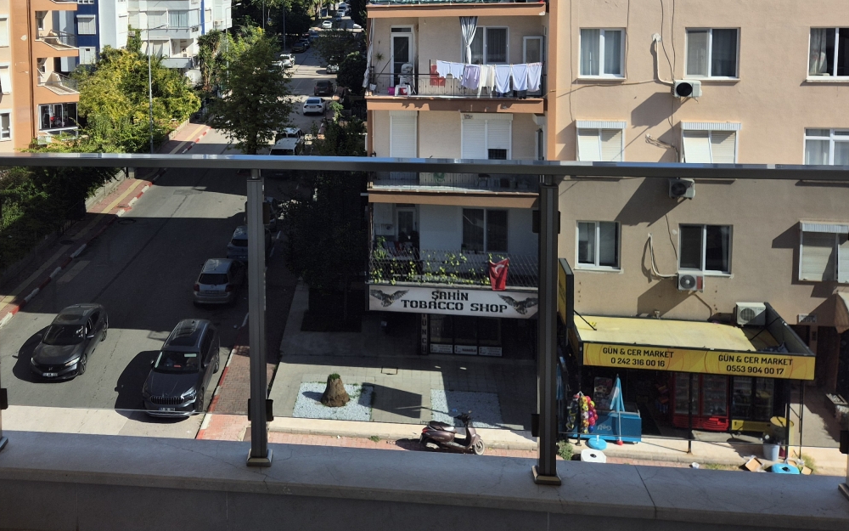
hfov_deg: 49.5
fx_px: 902
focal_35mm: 39
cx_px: 279
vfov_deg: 31.1
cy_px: 42
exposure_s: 1/1908
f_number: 1.8
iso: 25
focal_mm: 5.4
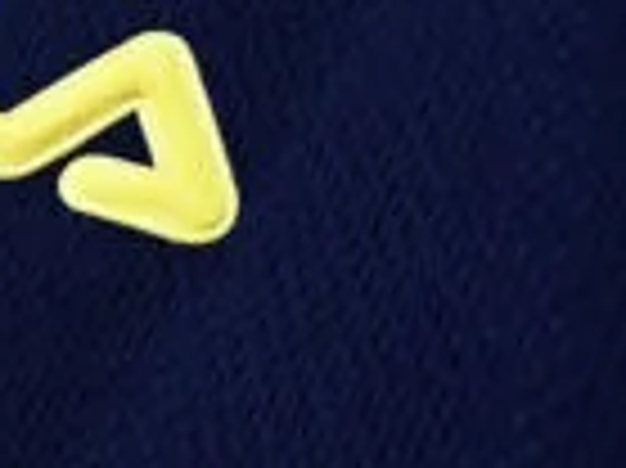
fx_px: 1138
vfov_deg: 23.0
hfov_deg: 27.5
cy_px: 101
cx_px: -104
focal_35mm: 63
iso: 98
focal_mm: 2.59
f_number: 2.2
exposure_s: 1/50
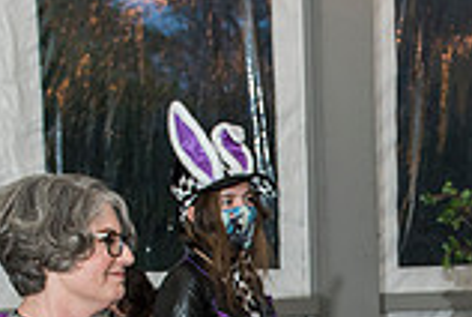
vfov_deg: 13.4
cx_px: 457
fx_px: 1300
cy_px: 405
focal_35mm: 99
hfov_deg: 20.0
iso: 800
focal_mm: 27
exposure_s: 1/100
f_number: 4
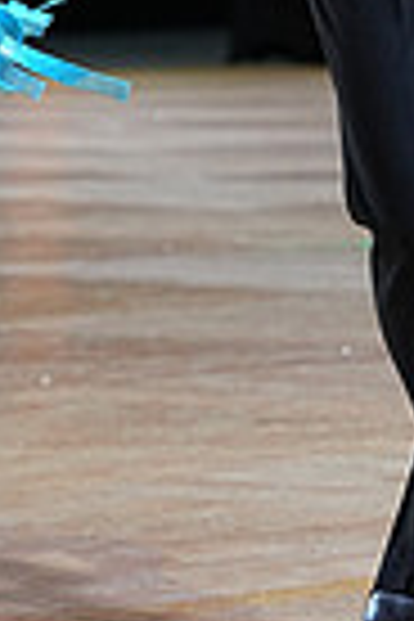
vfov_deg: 5.5
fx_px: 6365
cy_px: -230
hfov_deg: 3.7
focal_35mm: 369
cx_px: 133
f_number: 4
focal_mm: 88
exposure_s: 1/500
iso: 1250
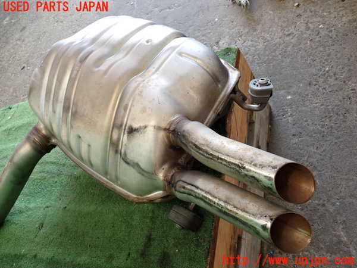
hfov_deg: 56.8
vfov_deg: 44.2
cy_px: 134
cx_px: 178
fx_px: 330
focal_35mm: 32
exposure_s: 1/125
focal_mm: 5.79
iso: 400
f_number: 2.4
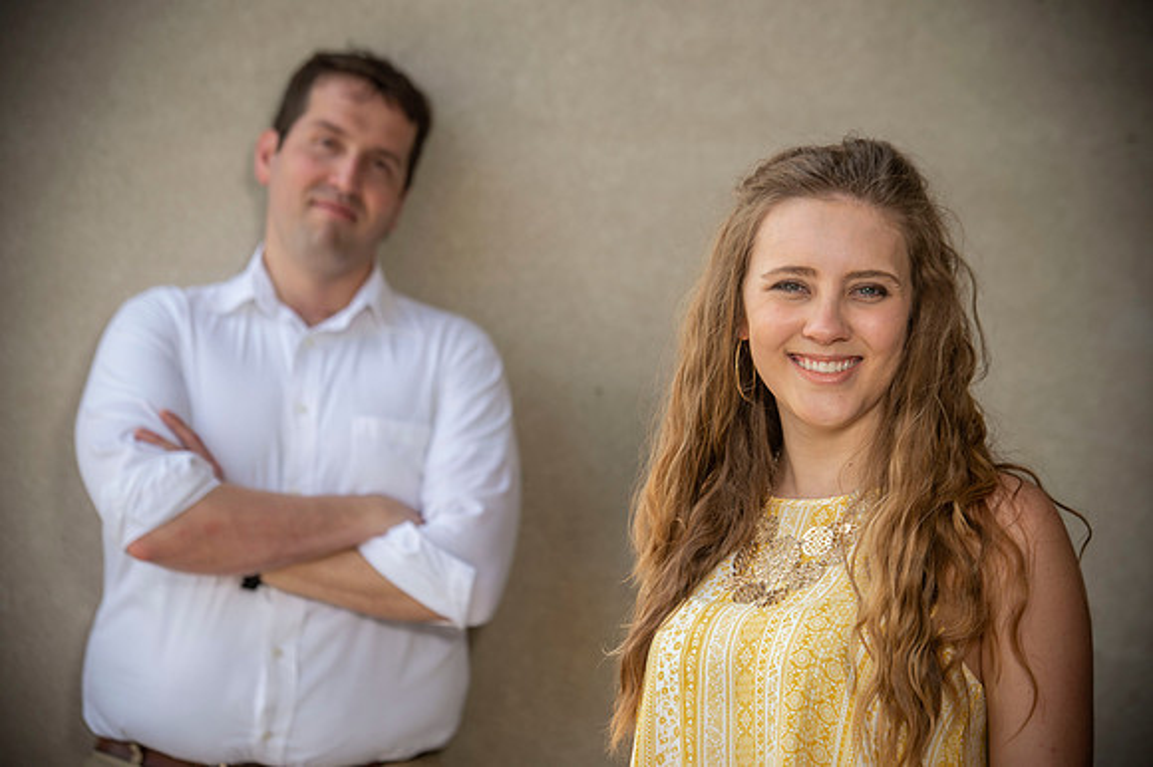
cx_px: 576
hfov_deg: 15.8
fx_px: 4161
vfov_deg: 10.5
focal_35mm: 130
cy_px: 384
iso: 250
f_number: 6.3
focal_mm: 130
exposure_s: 1/250
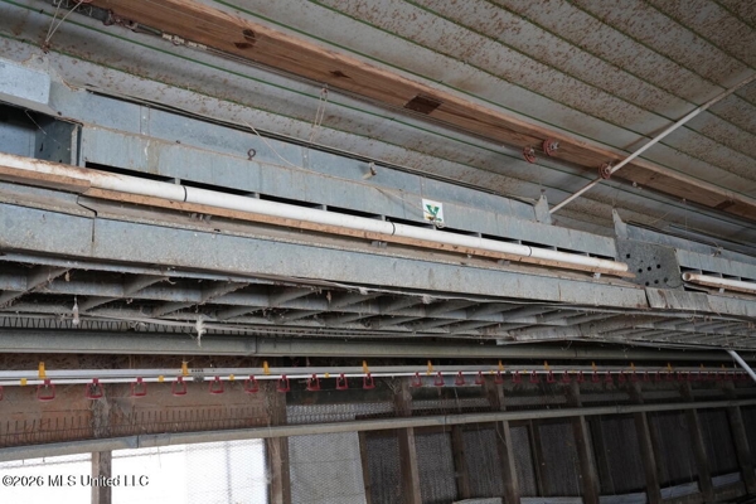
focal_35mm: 35
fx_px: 735
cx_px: 378
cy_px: 252
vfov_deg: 37.9
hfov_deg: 54.4
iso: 2000
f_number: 11
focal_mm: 35
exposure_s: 1/30
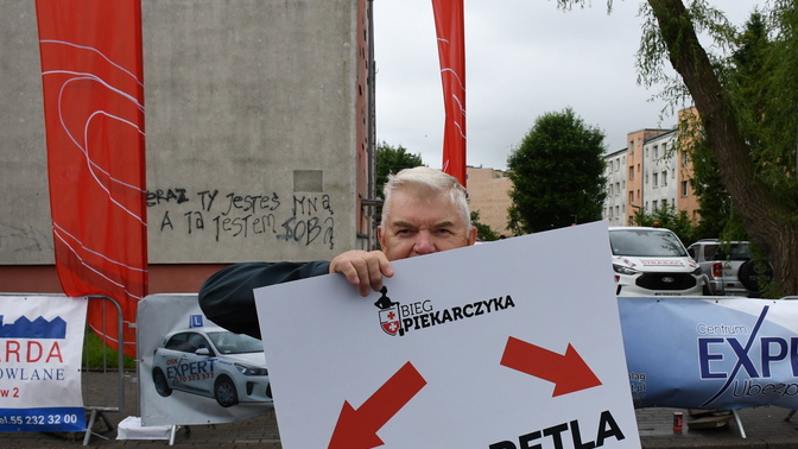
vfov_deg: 32.7
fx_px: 762
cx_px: 436
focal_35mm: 36
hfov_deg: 55.2
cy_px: 283
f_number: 11
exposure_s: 1/500
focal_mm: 18
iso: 1000
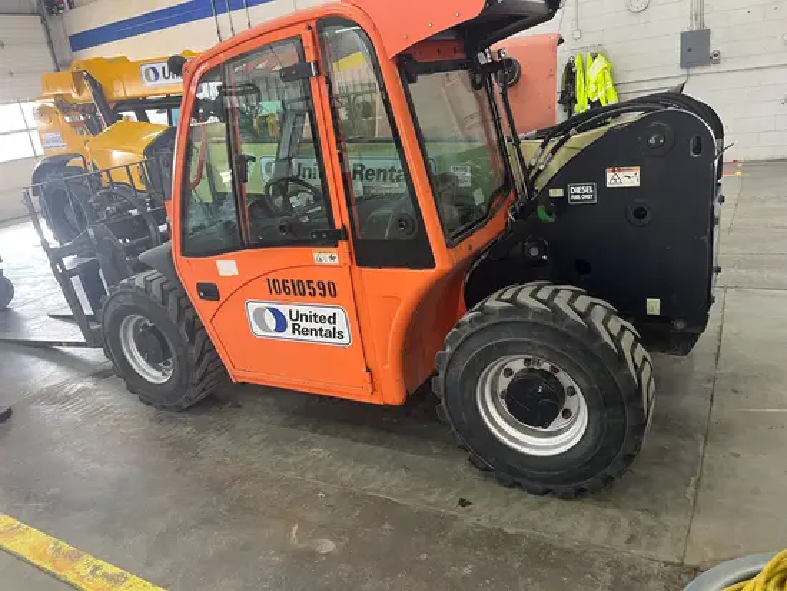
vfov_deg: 53.1
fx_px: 591
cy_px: 296
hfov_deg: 67.3
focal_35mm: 26
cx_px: 394
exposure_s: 1/60
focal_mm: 5.1
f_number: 1.6
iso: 125
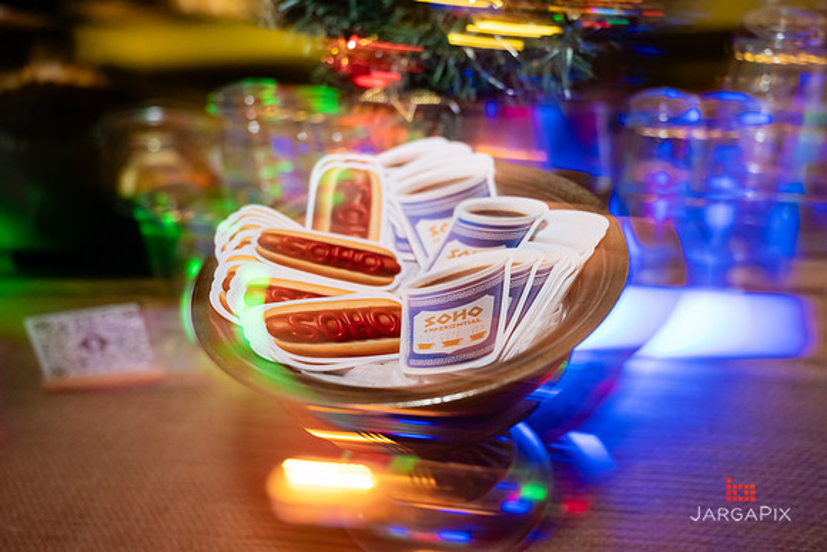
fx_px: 751
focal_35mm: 33
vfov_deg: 40.4
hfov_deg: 57.7
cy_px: 279
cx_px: 420
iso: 3200
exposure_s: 1/25
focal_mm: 30
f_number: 2.8
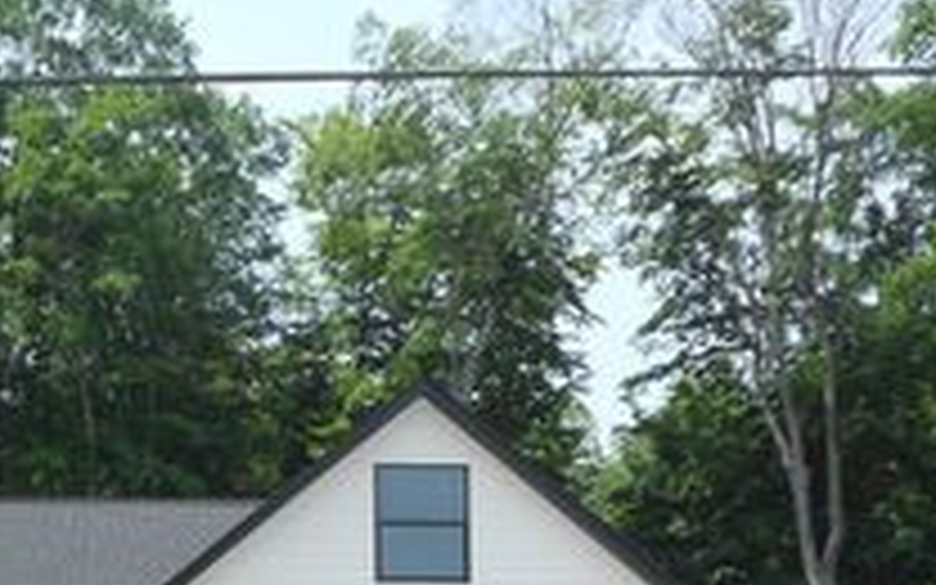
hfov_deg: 27.1
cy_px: 614
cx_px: 148
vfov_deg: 17.1
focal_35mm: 74
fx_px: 1888
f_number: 3.4
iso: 80
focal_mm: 5.1
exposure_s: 1/500
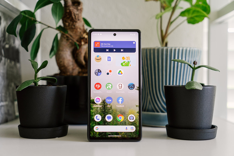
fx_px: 331
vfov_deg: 26.5
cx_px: 117
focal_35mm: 51
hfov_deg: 38.9
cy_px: 78
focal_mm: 51
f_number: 4.5
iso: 640
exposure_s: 1/125
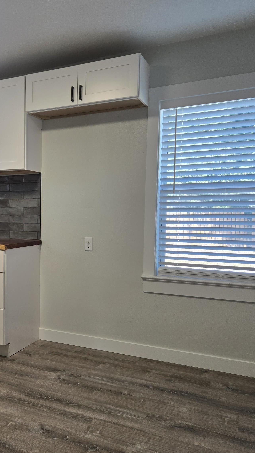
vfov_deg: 58.0
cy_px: 230
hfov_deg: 32.4
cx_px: 12
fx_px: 409
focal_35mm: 34
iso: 80
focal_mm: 5.4
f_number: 1.8
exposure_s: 1/180
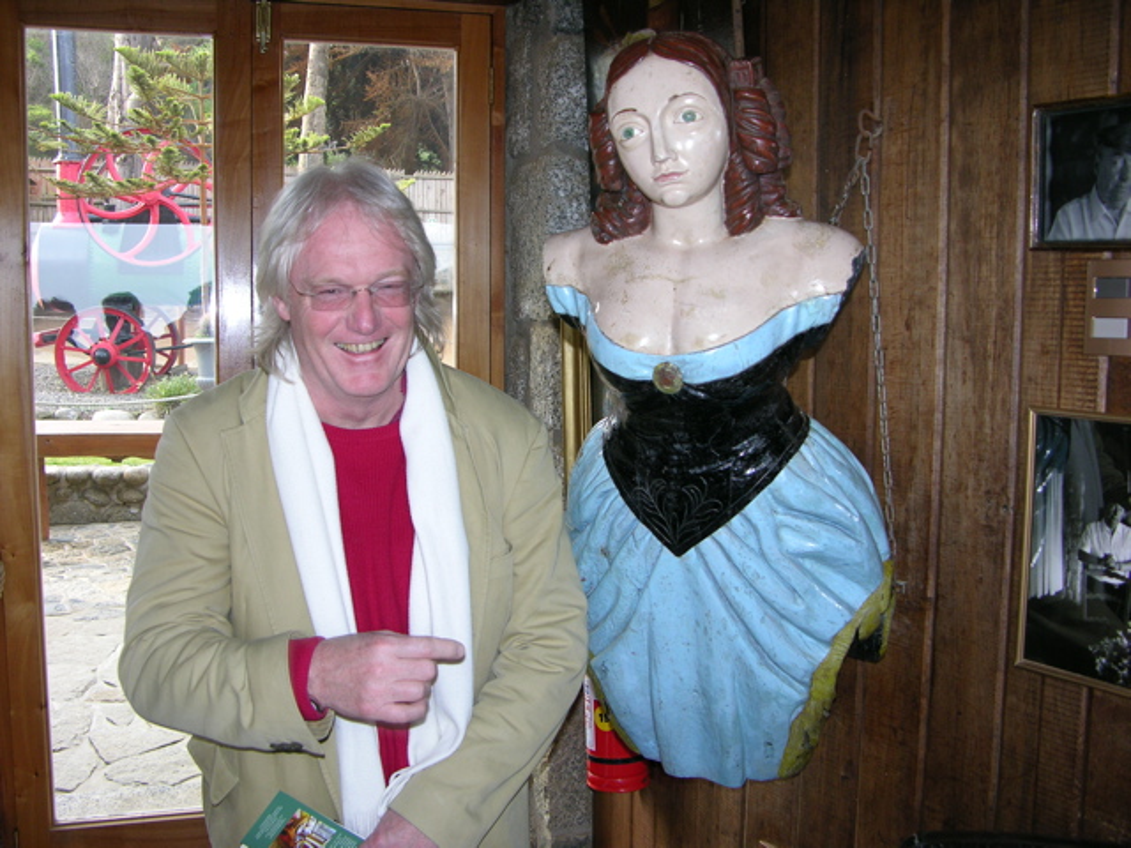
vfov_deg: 40.7
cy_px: 424
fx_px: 1144
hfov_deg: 52.6
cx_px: 566
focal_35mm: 35
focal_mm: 8.9
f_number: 2.8
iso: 100
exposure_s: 1/60.1
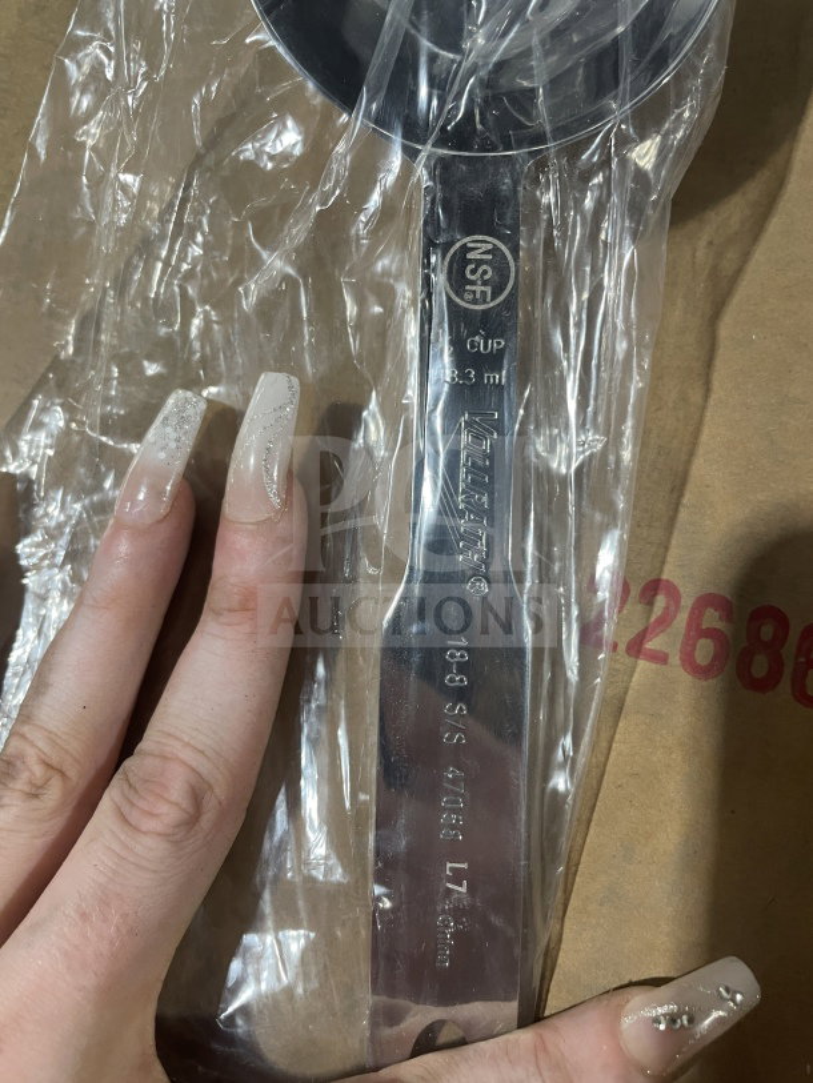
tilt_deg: -79.0
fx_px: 814
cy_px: 542
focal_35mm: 26
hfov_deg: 53.1
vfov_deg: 67.3
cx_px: 406
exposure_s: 1/60
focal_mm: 4.2
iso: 160
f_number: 1.6
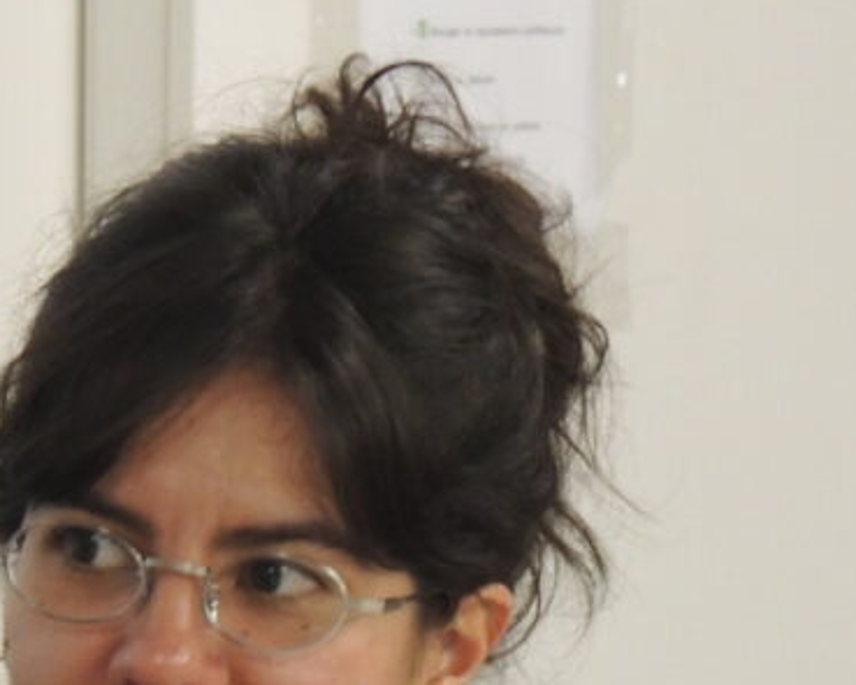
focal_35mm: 678
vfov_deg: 2.3
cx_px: 332
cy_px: 752
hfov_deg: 2.9
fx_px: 17172
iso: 800
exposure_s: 1/20
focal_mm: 44.5
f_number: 4.7
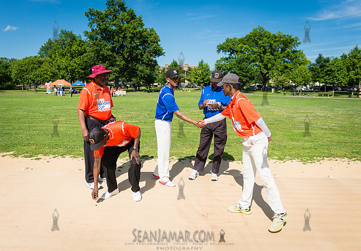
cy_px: 115
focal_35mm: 27
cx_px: 184
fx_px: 271
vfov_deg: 49.7
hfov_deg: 67.3
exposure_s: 1/4000
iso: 200
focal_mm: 24
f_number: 2.8
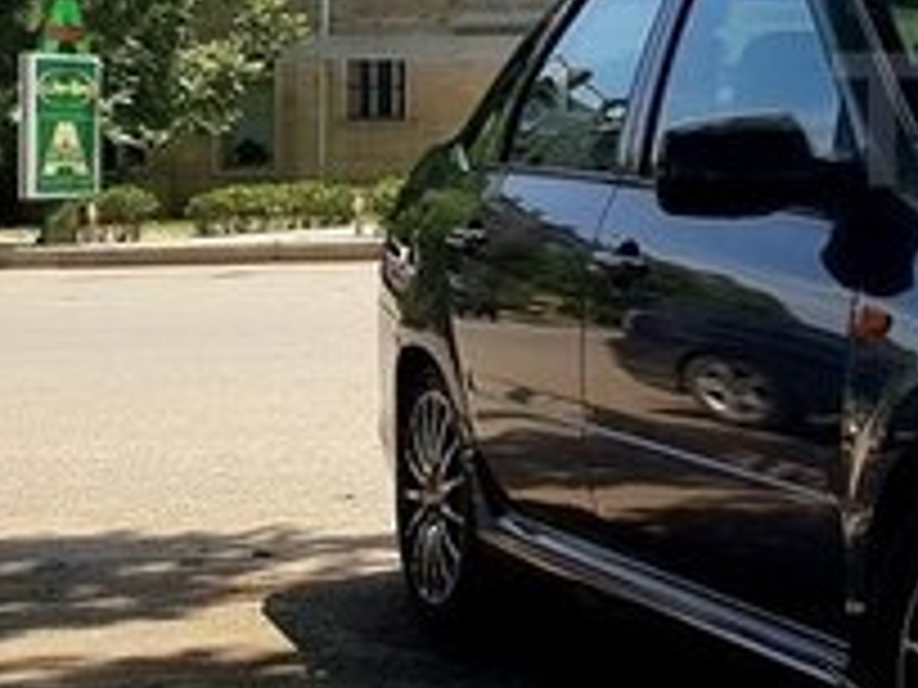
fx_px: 2228
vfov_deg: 17.4
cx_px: 1292
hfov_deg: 20.6
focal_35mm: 84
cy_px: 119
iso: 40
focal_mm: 4.2
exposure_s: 1/1572
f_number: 1.7
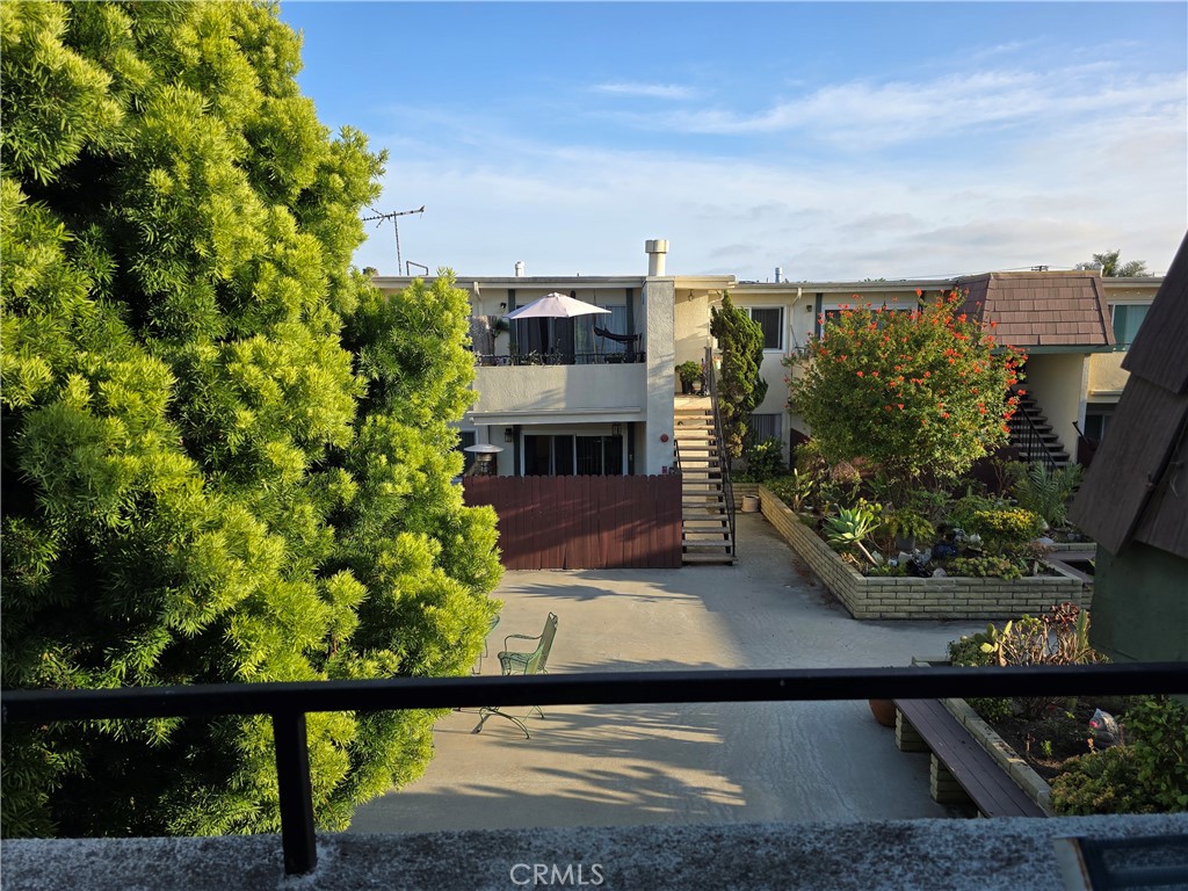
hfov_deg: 73.9
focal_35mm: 23
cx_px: 594
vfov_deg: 58.9
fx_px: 789
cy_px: 446
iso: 12
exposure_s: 1/357
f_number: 1.7
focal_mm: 6.3
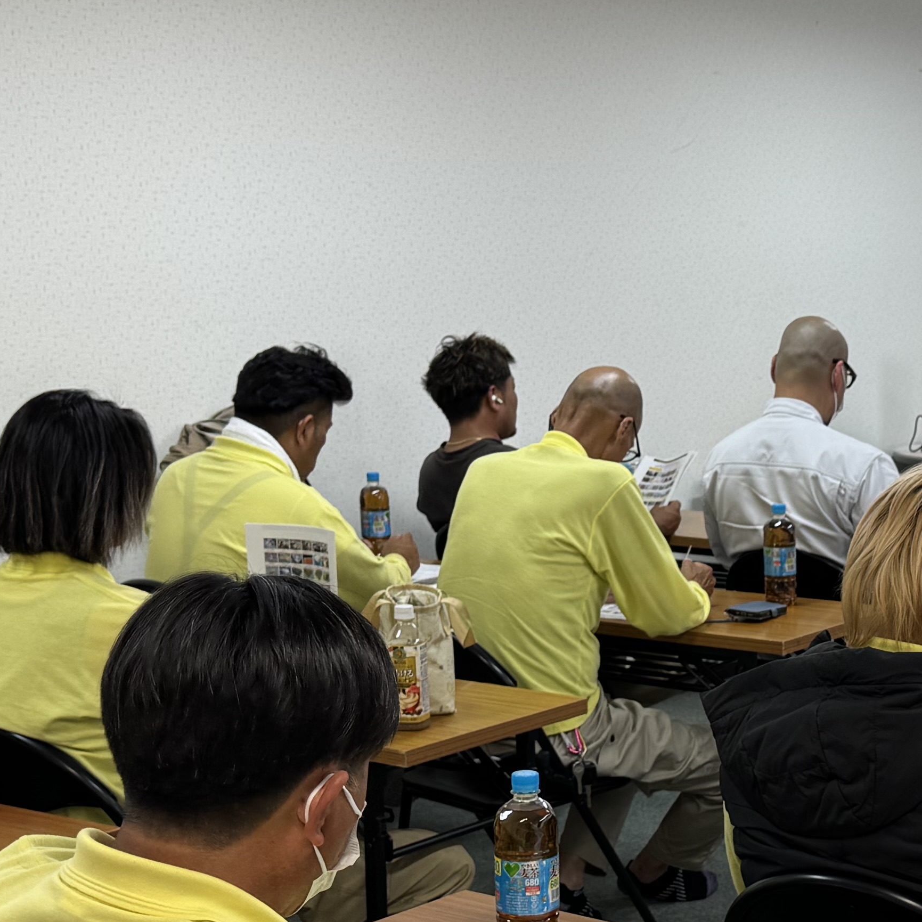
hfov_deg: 23.9
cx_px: 850
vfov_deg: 24.4
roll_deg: +0.3
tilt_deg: -12.8
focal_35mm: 70
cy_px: 689
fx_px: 2109
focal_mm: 6.76
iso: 80
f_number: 1.78
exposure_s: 1/120
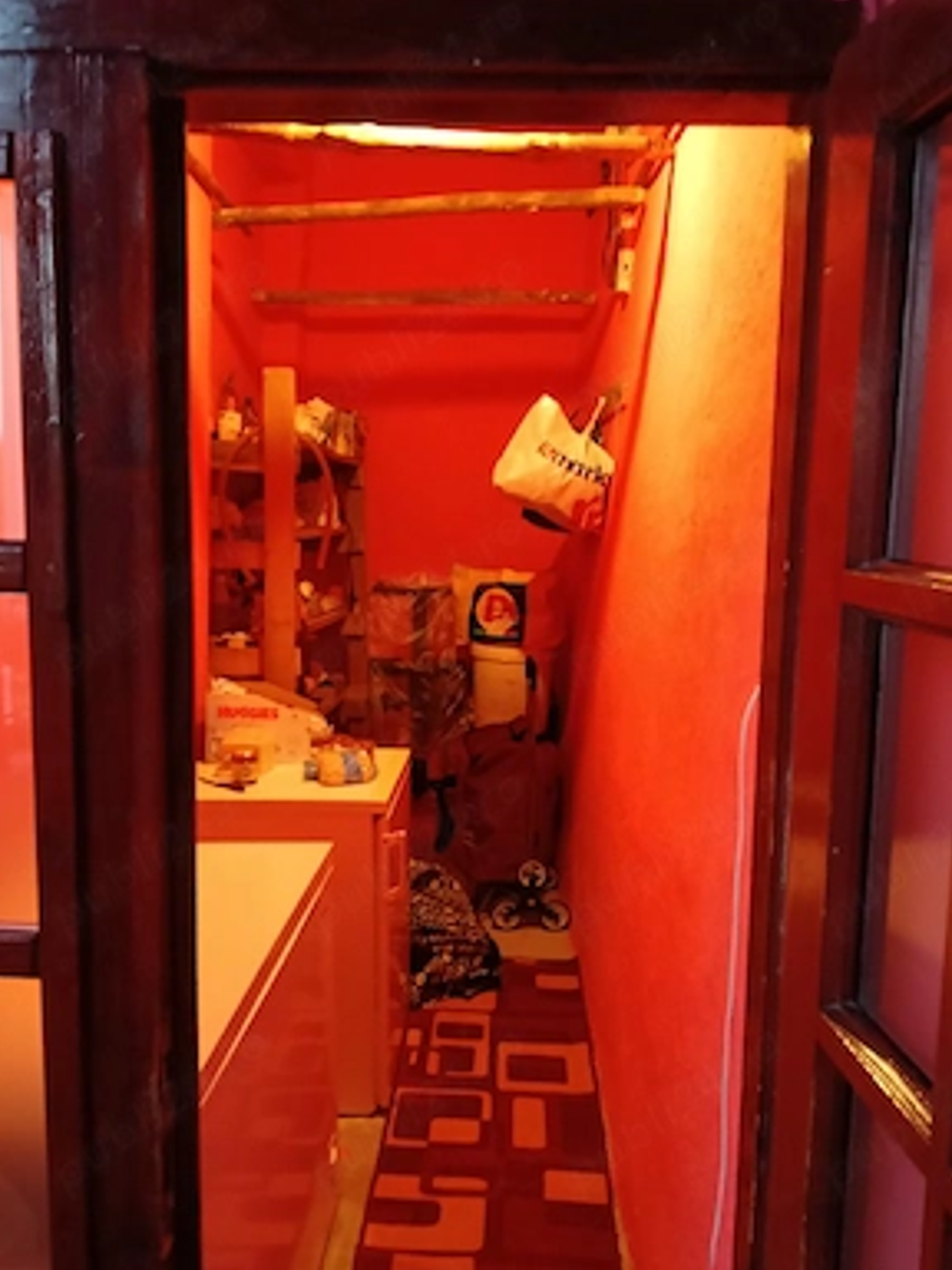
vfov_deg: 63.4
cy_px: 632
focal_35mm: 28
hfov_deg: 49.7
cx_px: 483
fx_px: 1027
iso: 1000
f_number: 1.8
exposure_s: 1/24
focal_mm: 3.98
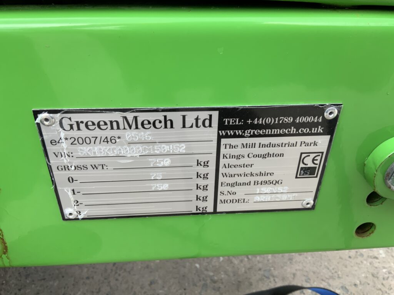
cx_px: 197
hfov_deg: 61.7
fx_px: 330
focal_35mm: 29
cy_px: 148
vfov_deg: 48.2
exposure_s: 1/320
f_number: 1.8
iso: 16
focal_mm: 3
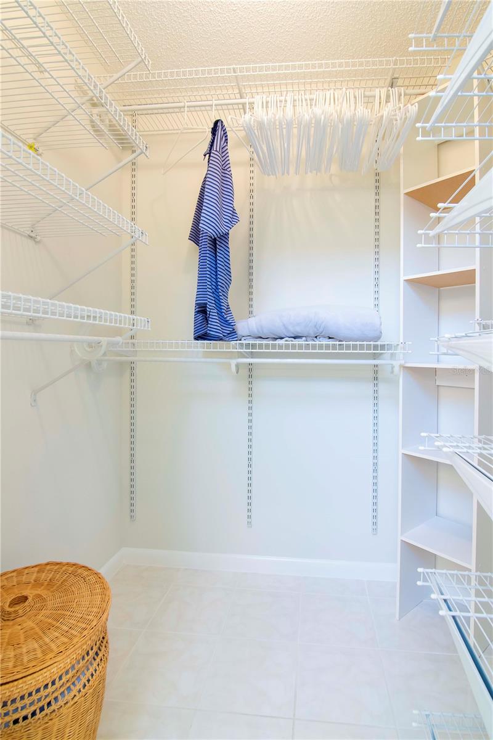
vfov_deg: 95.0
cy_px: 370
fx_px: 339
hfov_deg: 72.1
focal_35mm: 16
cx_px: 246
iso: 800
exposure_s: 1/15
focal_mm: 11
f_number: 8
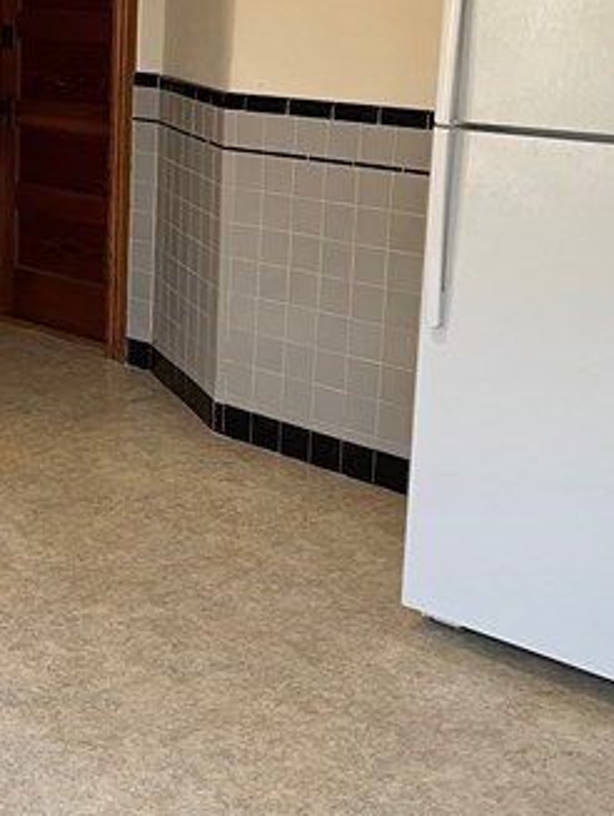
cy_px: 237
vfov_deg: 31.3
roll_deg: -0.4
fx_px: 1440
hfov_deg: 23.1
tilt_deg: -10.7
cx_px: 0
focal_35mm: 61
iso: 100
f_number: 1.6
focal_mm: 5.1
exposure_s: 1/60
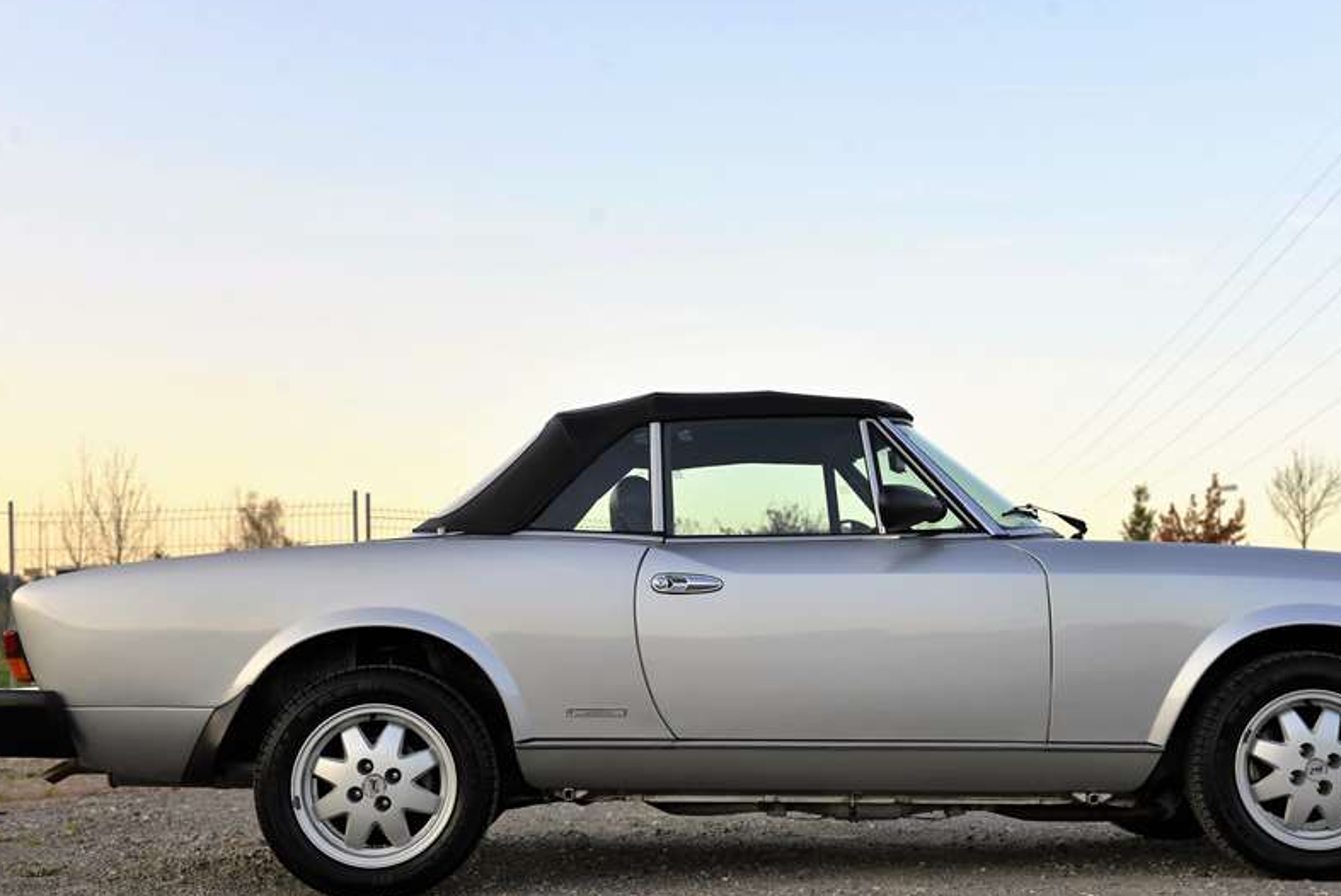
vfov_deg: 24.2
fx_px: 2087
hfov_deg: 35.6
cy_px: 521
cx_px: 765
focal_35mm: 56
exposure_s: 1/160
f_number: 6.3
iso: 200
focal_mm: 46
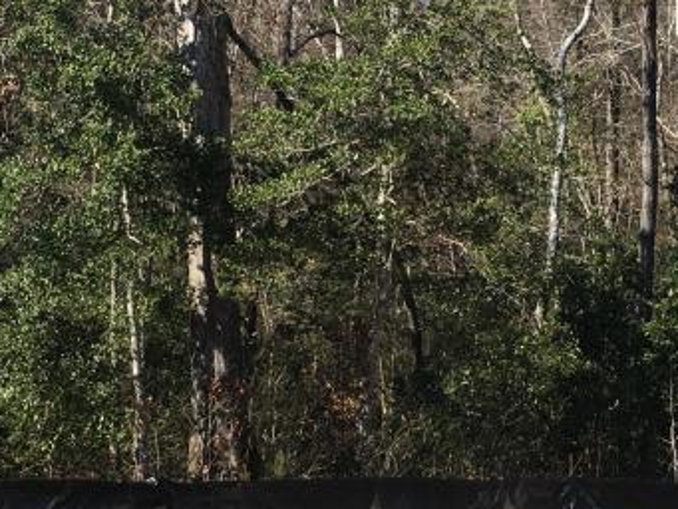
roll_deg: -0.8
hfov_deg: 22.5
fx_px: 1705
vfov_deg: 17.0
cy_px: 239
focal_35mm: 87
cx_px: 274
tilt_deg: -2.7
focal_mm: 4.15
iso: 25
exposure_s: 1/836
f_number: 2.2
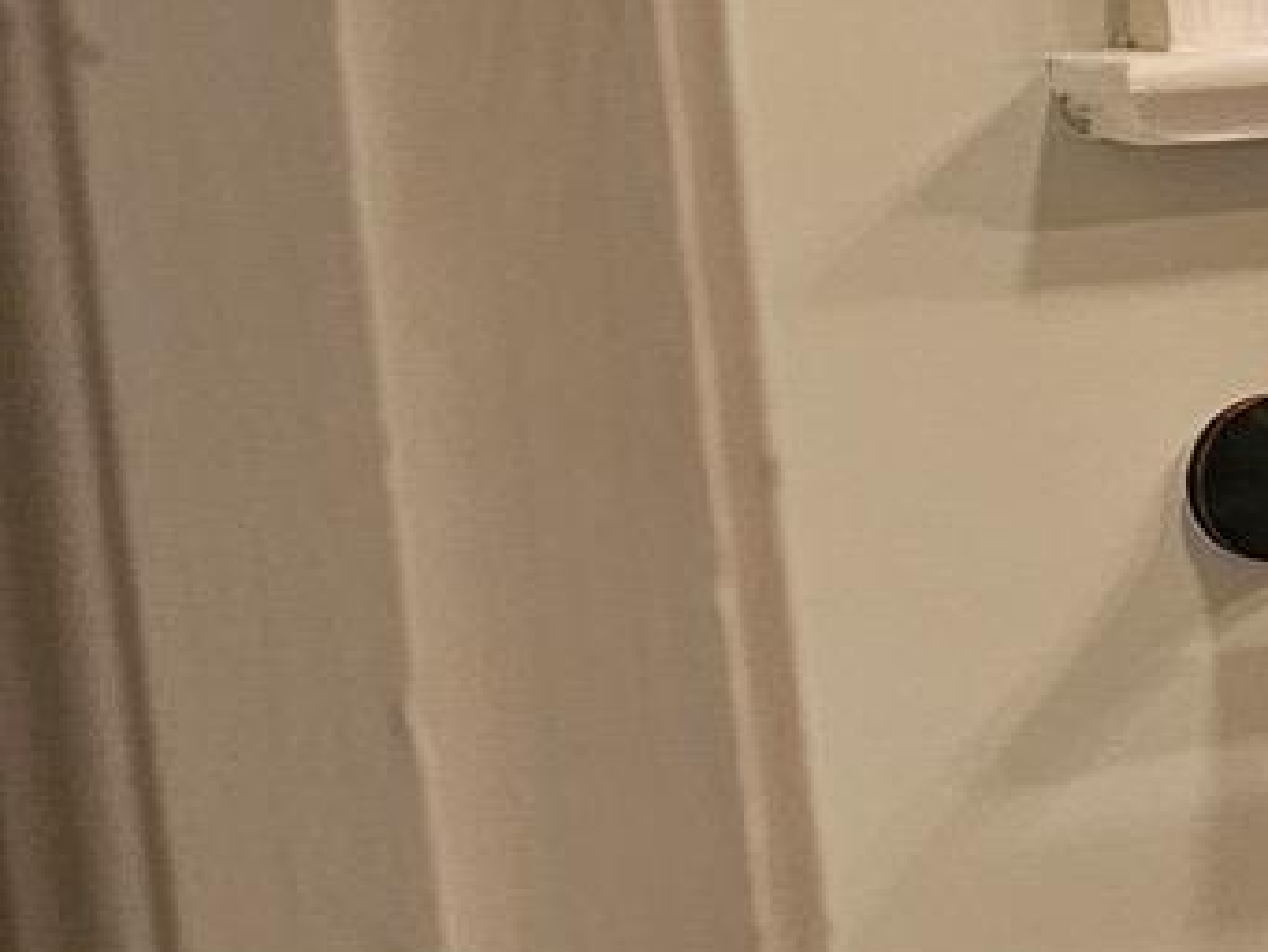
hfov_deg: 10.6
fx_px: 5057
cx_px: 3659
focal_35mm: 138
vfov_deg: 10.8
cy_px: 469
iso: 200
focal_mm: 6.3
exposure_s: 1/120
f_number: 1.7
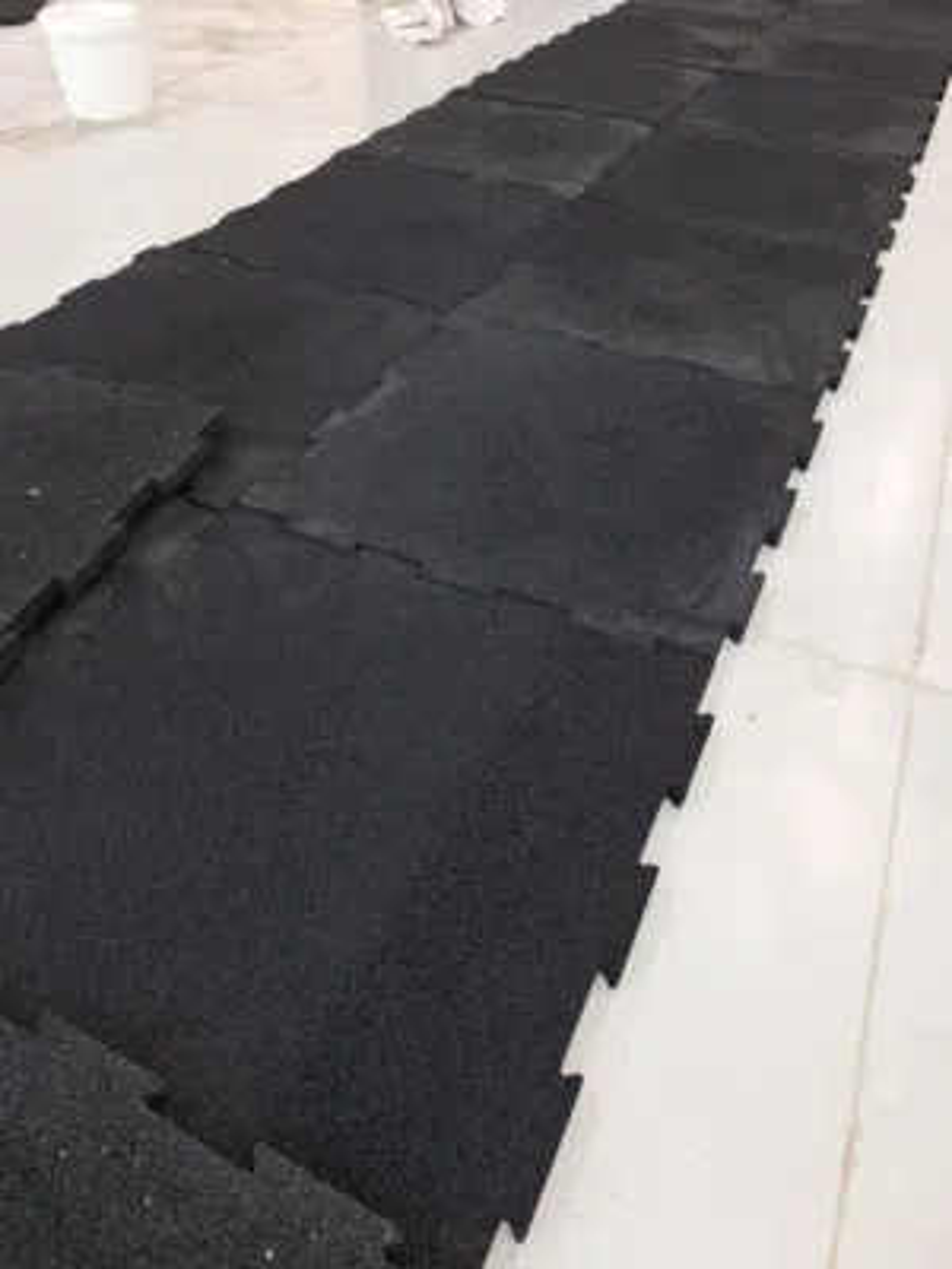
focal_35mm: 23
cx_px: 476
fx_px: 843
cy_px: 634
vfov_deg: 73.9
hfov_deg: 58.9
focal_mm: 5.54
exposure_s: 1/50
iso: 64
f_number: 1.8
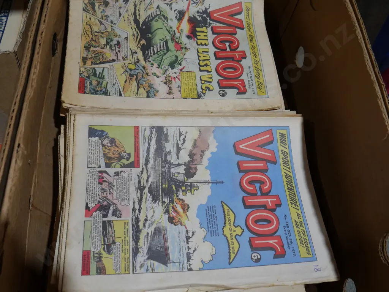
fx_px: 382
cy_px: 146
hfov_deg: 53.9
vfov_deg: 41.8
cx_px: 194
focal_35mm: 34
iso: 320
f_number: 5
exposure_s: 1/60
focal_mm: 17
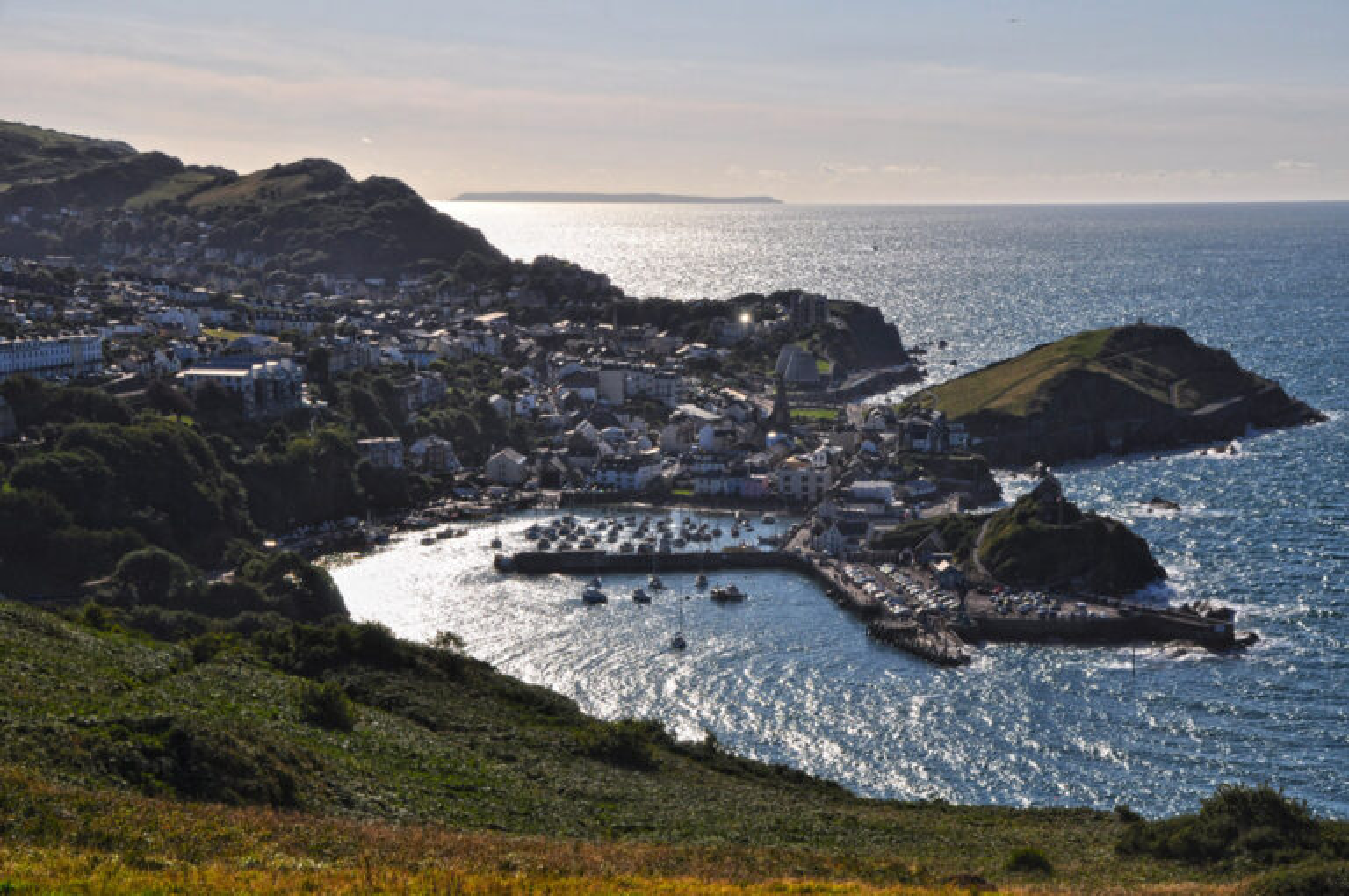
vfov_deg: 19.7
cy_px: 448
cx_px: 674
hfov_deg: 29.3
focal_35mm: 69
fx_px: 2582
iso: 200
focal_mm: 46
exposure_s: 1/640
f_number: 11
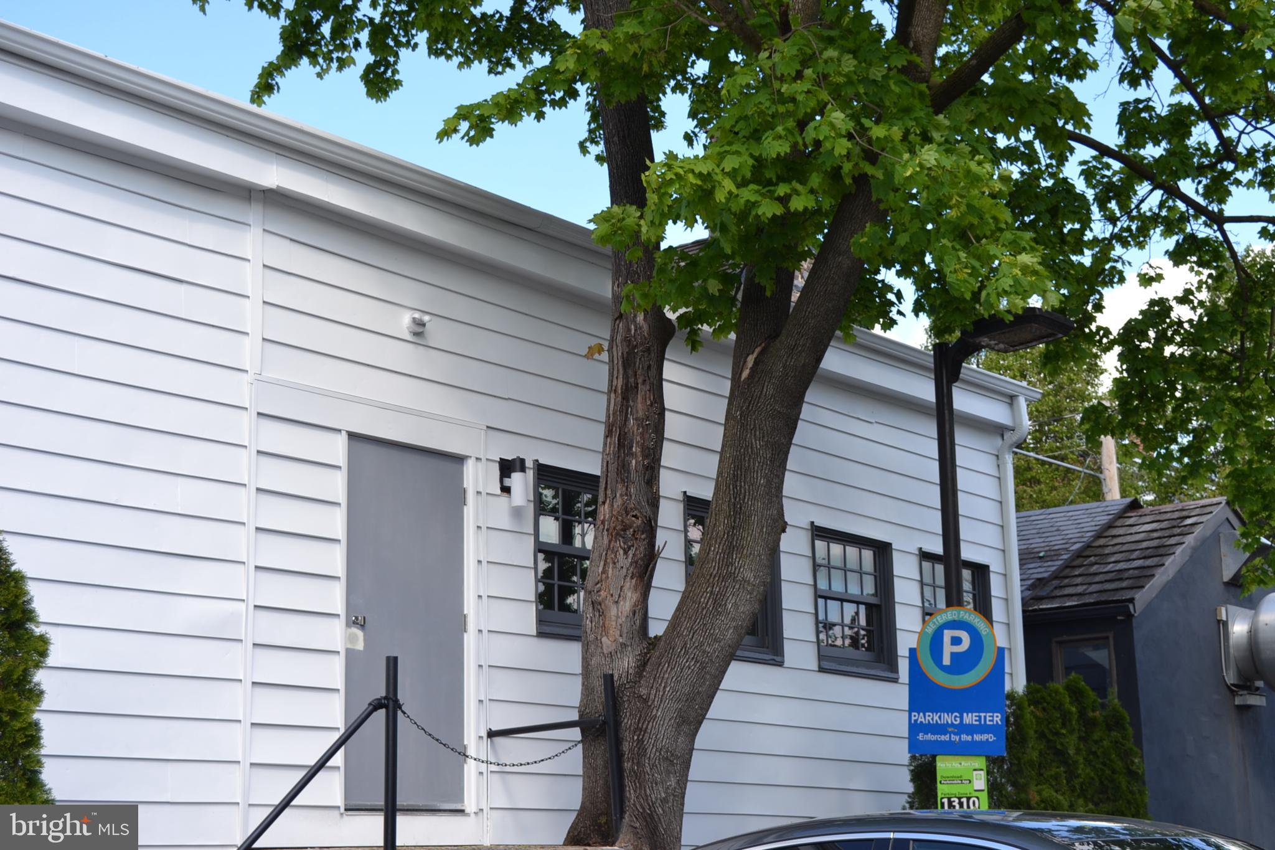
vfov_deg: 25.7
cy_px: 425
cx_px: 638
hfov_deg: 37.9
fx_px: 1859
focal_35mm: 52
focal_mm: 35
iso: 100
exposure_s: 1/125
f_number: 5.6
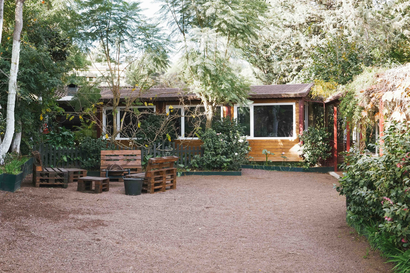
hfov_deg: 39.6
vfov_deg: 27.0
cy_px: 136
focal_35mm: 50
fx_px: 569
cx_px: 205
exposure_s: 1/60
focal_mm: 50
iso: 640
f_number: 9
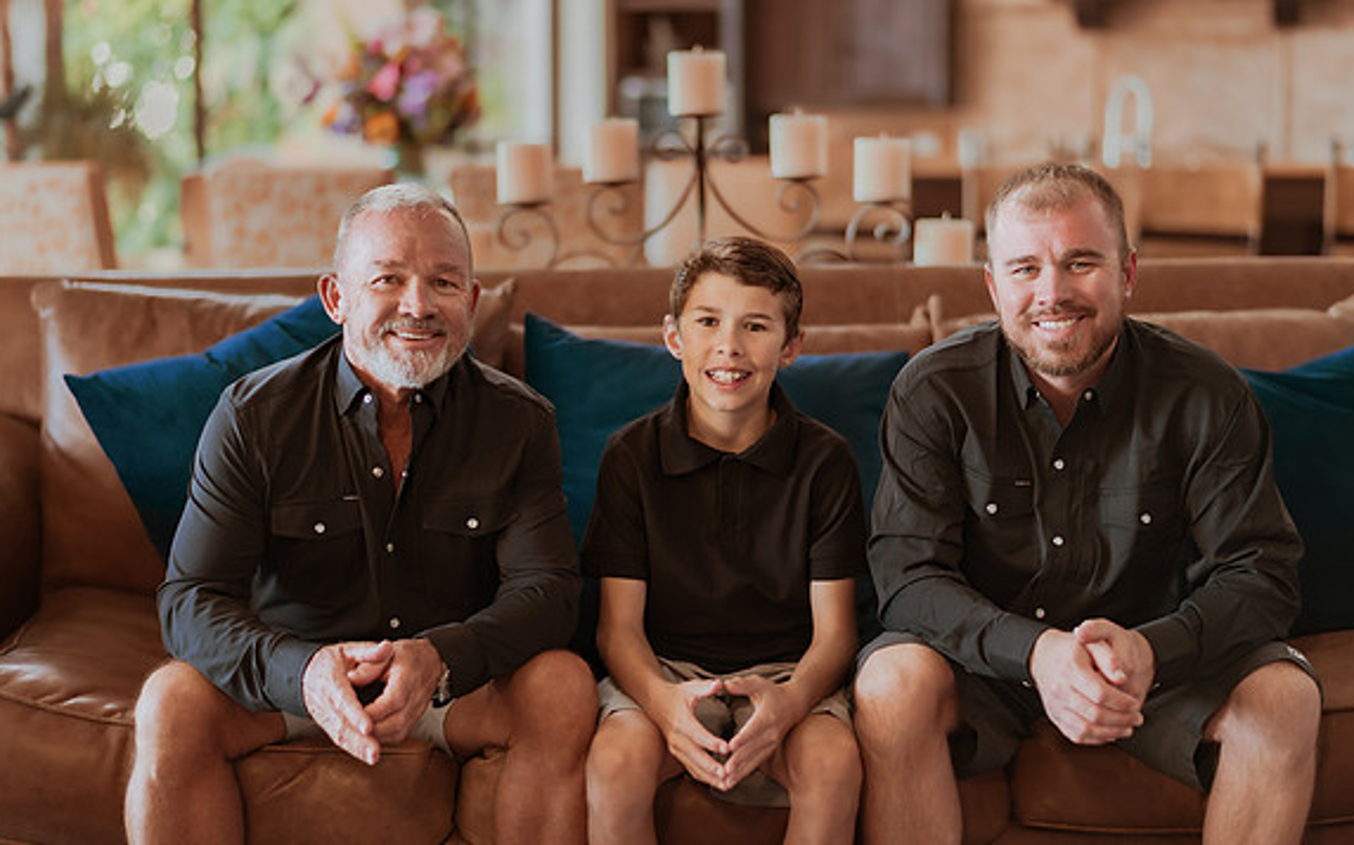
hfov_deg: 34.0
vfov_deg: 21.6
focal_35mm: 60
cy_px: 413
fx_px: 2213
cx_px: 675
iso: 100
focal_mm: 58
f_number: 1.4
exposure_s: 1/60
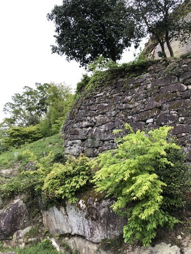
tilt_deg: +14.0
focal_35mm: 28
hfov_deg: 49.8
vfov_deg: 63.4
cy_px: 127
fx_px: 206
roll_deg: -1.2
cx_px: 96
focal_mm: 3.99
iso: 20
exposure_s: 1/421
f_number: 1.8
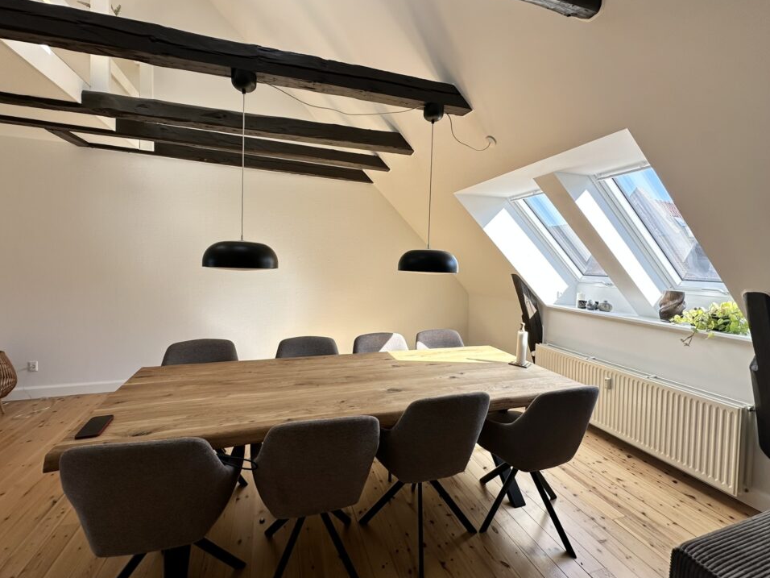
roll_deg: -1.2
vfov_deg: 81.7
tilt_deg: -2.3
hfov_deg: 98.1
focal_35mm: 15
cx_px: 373
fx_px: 334
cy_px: 275
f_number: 2.2
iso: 40
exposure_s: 1/184
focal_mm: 2.22
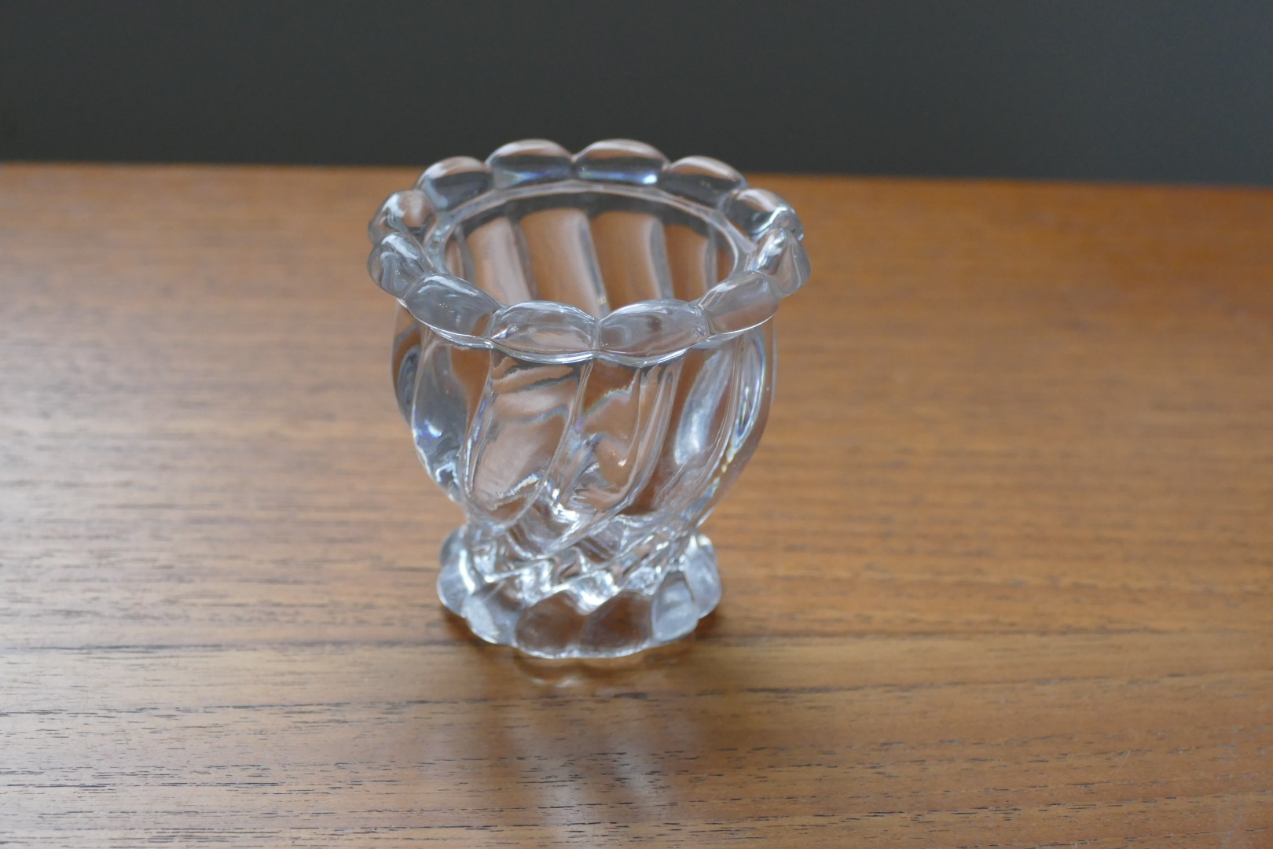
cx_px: 636
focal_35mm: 83
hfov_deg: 24.5
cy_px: 424
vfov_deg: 16.5
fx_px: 2935
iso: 1000
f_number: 3.7
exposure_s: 1/80
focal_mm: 30.31
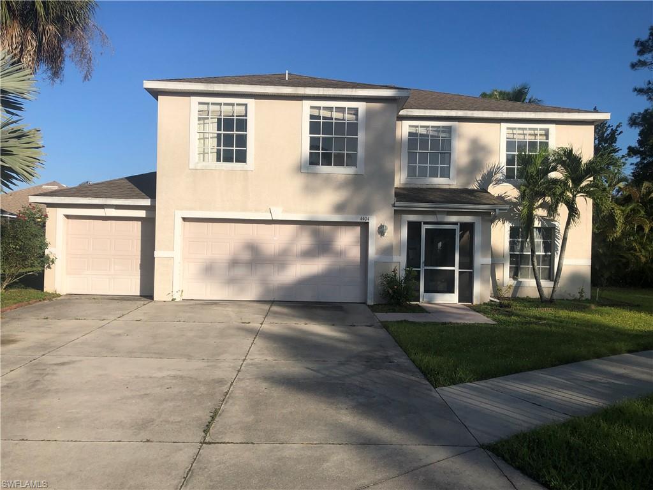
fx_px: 528
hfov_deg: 63.4
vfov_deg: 49.7
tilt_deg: +0.0
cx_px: 326
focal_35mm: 28
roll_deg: -2.3
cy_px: 245
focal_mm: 3.99
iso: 25
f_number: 1.8
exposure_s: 1/3040
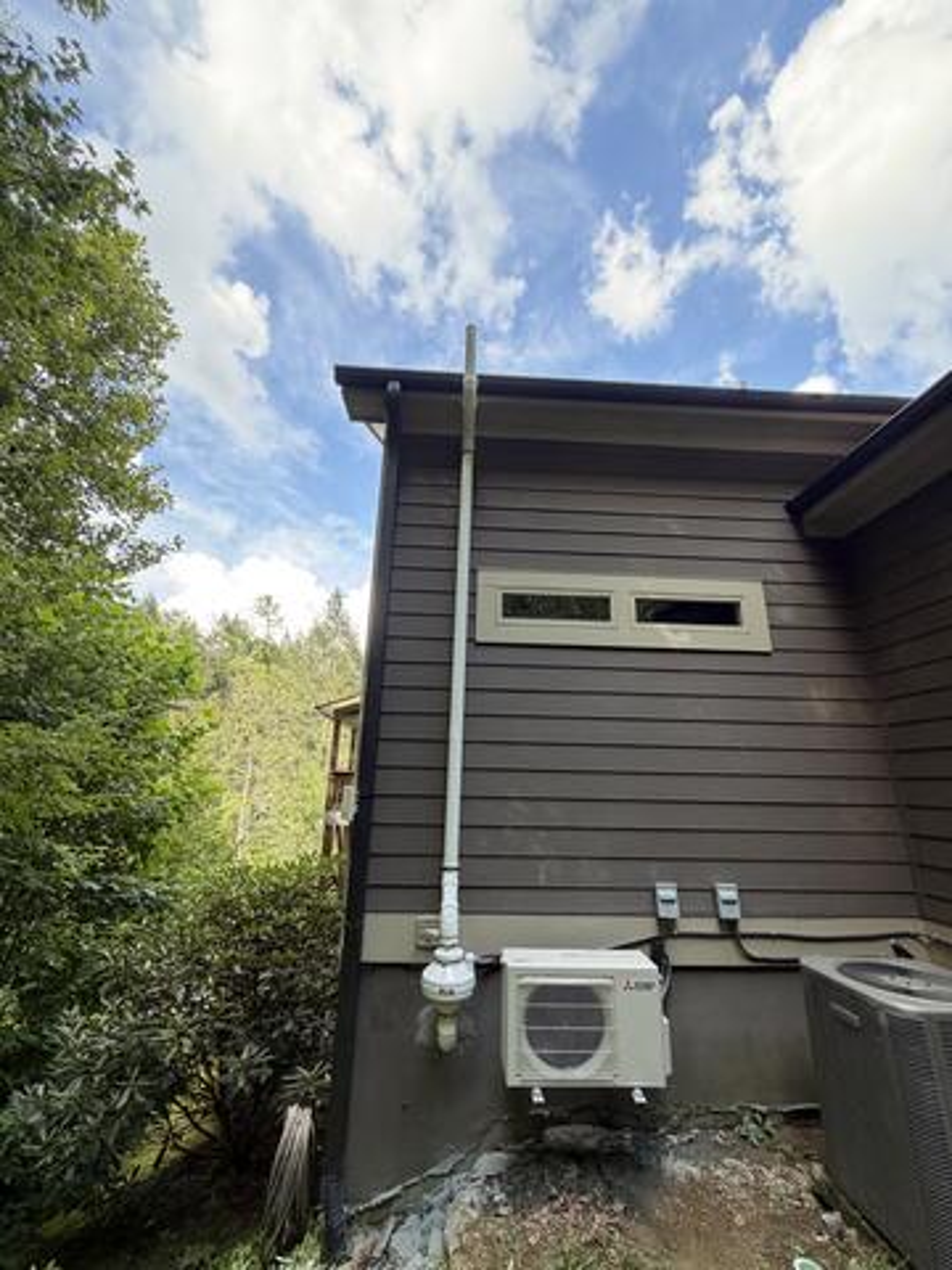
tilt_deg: +16.6
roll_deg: -3.4
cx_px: 476
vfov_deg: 102.1
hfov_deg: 85.7
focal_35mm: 14
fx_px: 513
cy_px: 635
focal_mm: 2.22
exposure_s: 1/121
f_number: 2.2
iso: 100
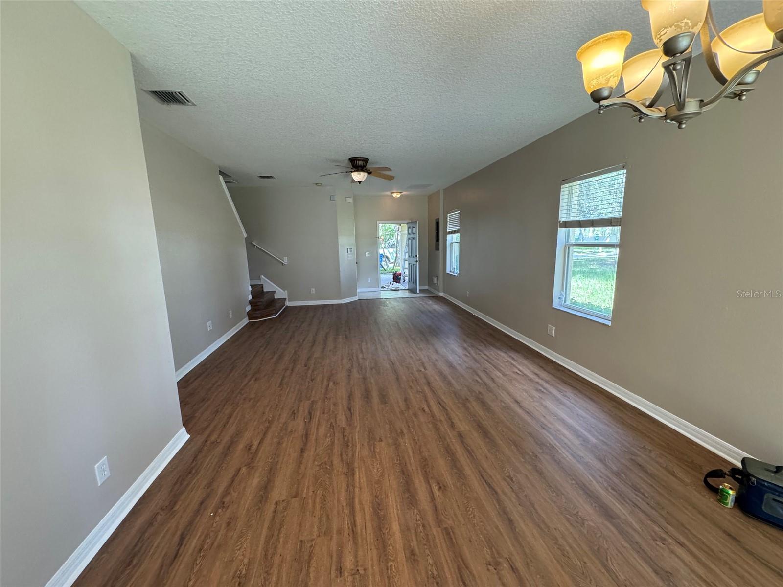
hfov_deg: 102.1
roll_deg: +1.1
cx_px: 392
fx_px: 317
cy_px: 294
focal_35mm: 14
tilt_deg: -8.3
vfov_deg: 85.7
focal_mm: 2.22
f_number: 2.2
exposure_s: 1/120
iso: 320
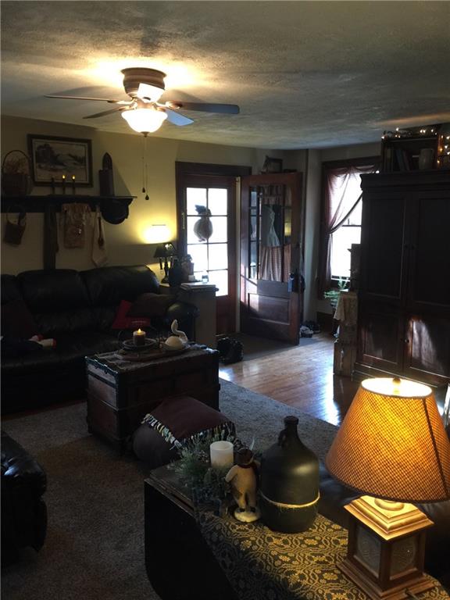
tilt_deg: -9.7
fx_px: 503
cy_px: 300
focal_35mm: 29
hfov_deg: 48.2
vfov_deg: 61.7
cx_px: 225
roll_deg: -0.2
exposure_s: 1/15
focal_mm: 4.15
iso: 100
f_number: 2.2
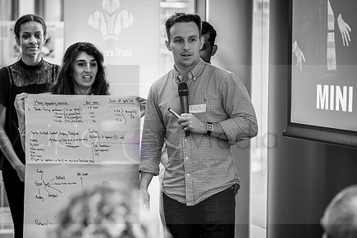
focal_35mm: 136
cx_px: 140
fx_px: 1349
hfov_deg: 15.1
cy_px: 144
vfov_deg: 10.1
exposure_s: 1/125
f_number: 2.8
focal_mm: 102
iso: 400
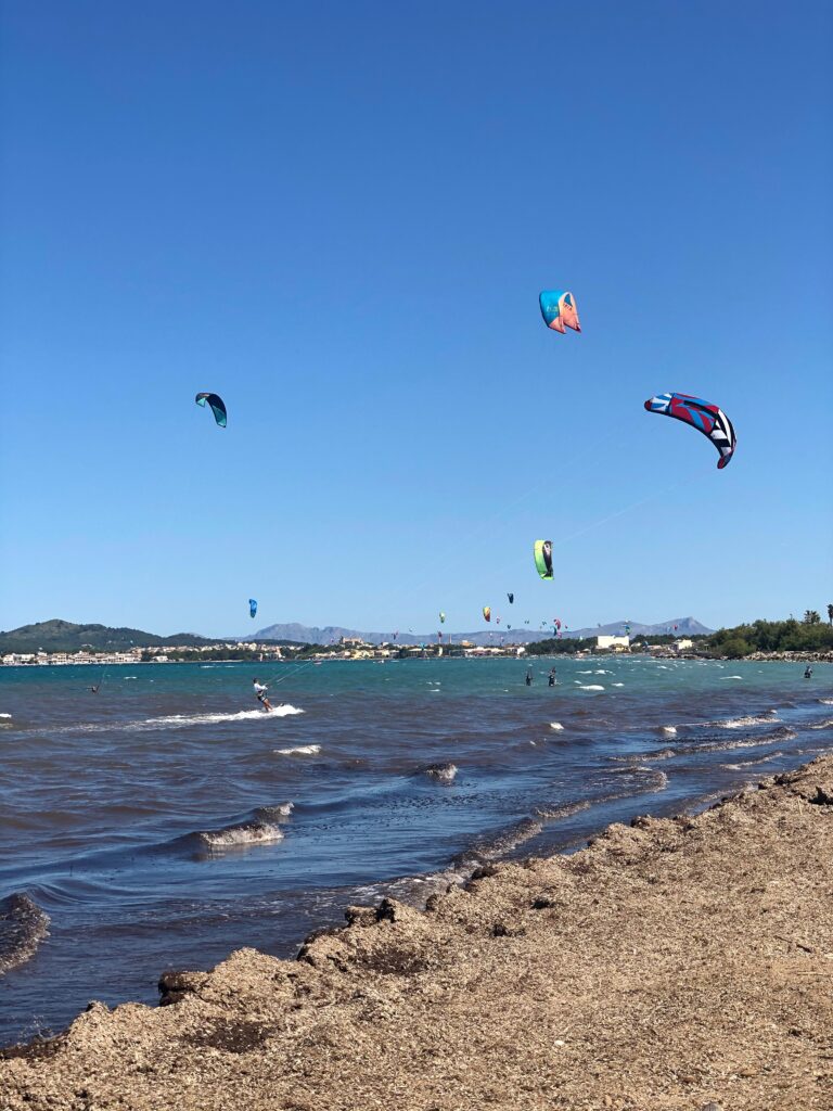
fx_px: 1668
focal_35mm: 52
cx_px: 416
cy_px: 556
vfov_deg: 36.8
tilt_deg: +3.1
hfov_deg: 28.0
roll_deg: +1.4
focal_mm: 6
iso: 16
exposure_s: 1/1389
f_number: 2.4
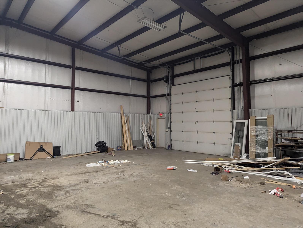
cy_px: 114
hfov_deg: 71.5
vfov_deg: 56.9
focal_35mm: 24
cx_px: 152
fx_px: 210
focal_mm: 6.81
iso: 2883
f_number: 1.85
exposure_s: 1/120
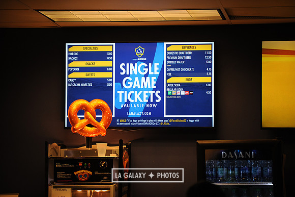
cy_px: 98
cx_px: 148
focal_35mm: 150
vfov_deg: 9.1
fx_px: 1228
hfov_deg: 13.7
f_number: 2.8
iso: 800
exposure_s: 1/250
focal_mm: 150
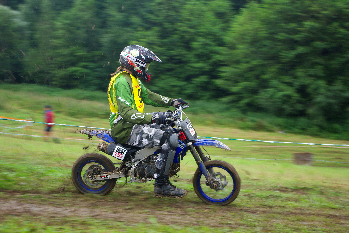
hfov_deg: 24.7
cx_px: 174
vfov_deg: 16.7
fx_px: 796
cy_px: 116
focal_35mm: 82
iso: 100
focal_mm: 55
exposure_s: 1/60
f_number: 5.6
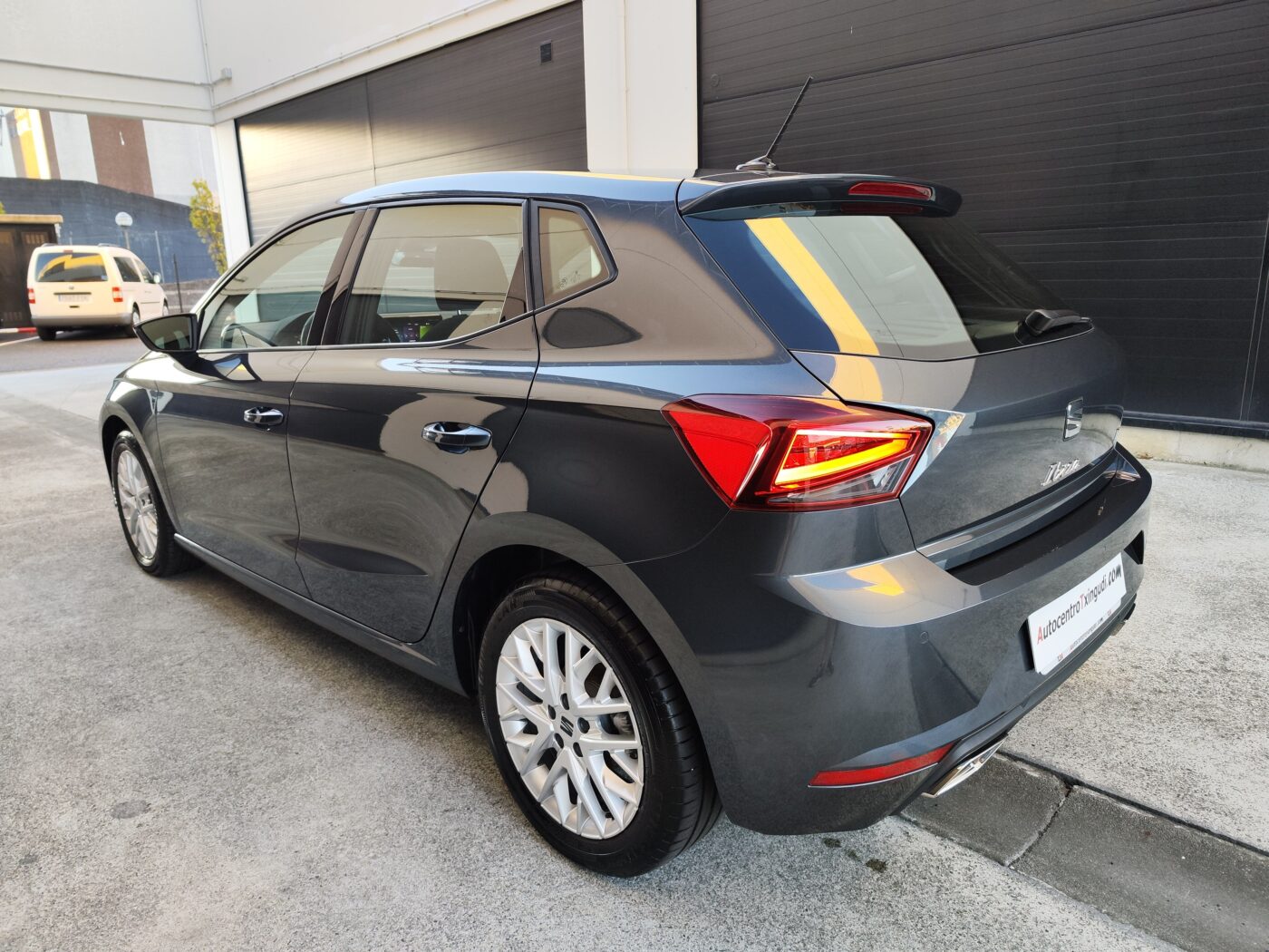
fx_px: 843
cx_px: 634
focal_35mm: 23
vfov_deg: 58.9
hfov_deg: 73.9
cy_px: 476
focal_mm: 7.01
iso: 169
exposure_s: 1/100
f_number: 1.69
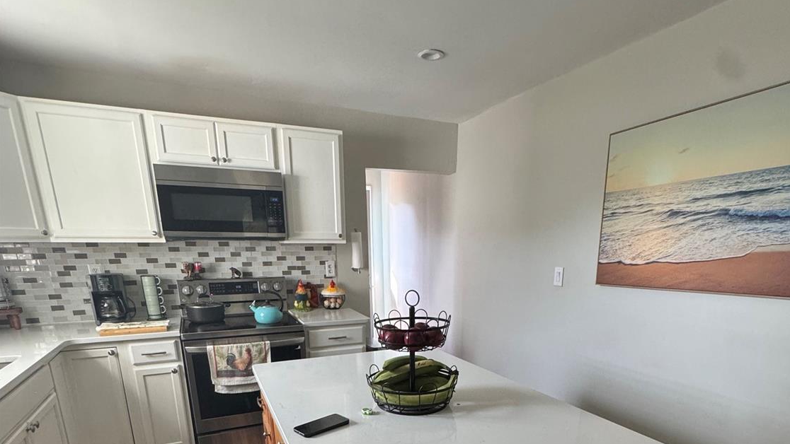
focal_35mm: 21
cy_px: 380
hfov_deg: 83.8
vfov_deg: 49.2
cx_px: 406
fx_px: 440
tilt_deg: -17.2
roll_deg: +0.6
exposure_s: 1/99
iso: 250
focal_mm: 2.22
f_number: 2.2
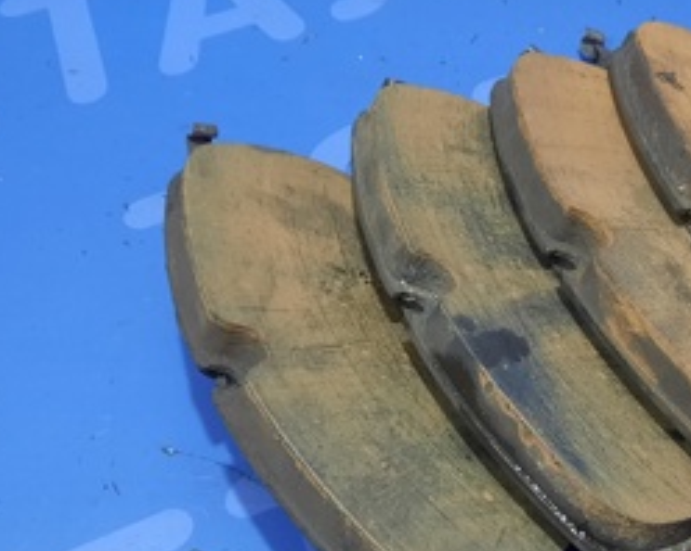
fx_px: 1287
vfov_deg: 24.2
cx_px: 541
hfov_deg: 29.4
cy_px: 317
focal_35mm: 63
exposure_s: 1/33
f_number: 2
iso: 400
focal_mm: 4.6
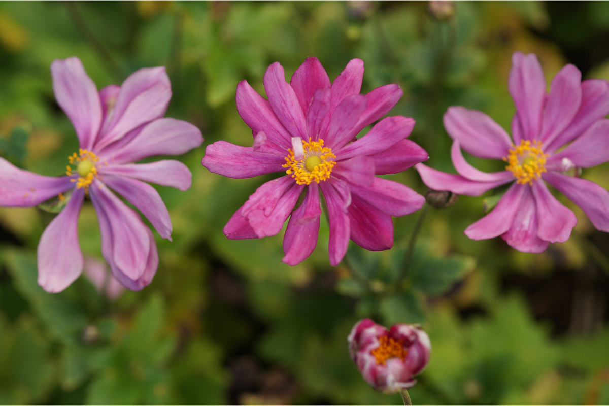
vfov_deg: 9.1
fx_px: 2537
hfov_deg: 13.7
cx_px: 304
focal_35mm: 150
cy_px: 203
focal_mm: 100
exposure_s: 1/160
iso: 160
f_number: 4
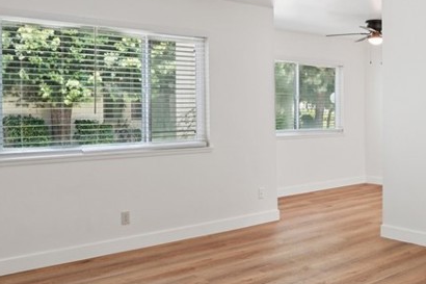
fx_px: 473
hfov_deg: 44.5
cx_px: 376
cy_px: 131
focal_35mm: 40
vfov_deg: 33.4
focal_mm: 16
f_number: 8
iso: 400
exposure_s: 1/15
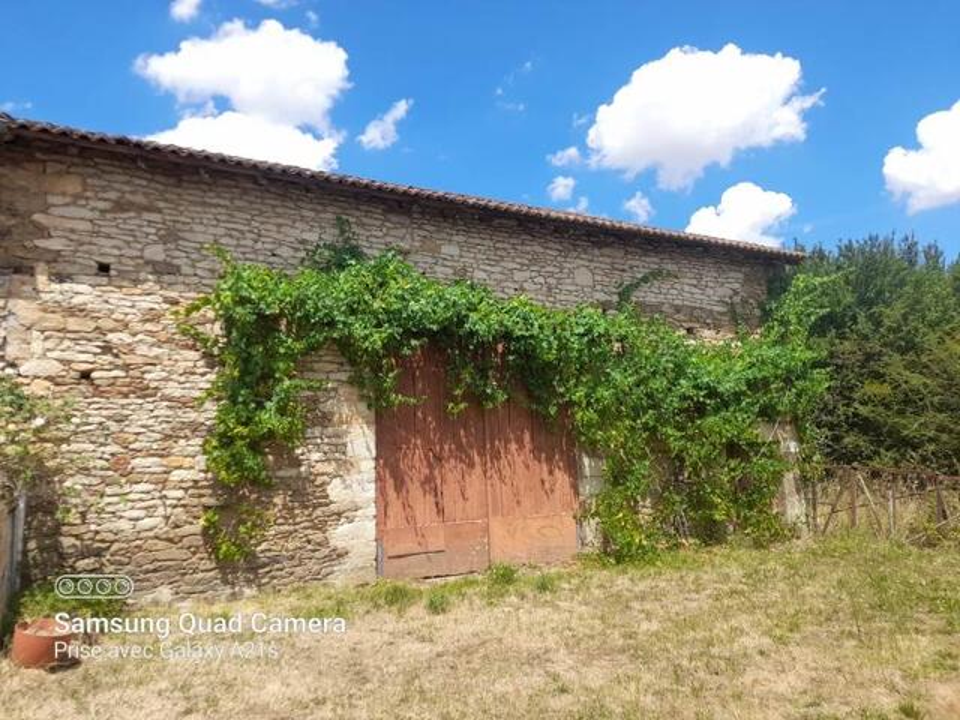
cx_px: 480
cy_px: 360
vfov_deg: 54.9
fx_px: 693
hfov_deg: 69.4
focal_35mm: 25
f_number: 2
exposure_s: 1/514
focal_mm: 4.6
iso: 20
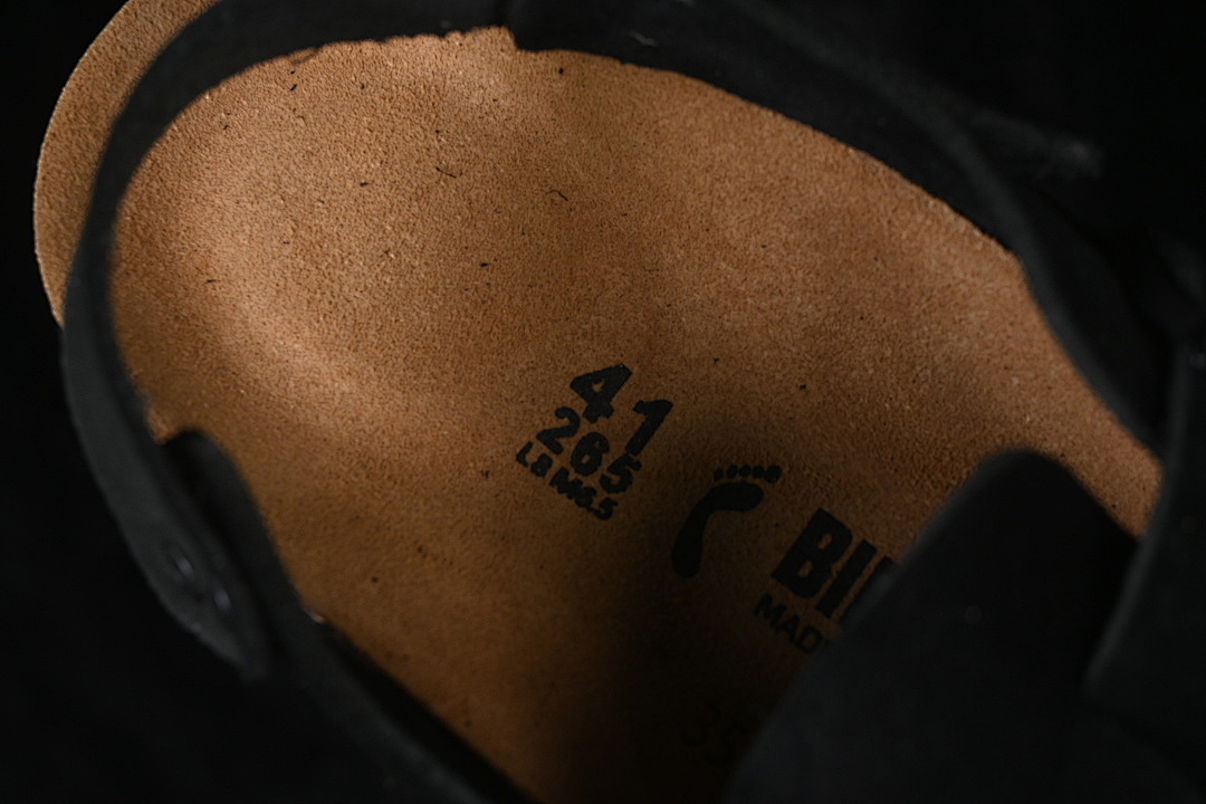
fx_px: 2512
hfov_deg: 27.0
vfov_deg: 18.2
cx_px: 603
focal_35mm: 75
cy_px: 402
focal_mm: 50
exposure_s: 1/50
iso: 160
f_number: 6.3
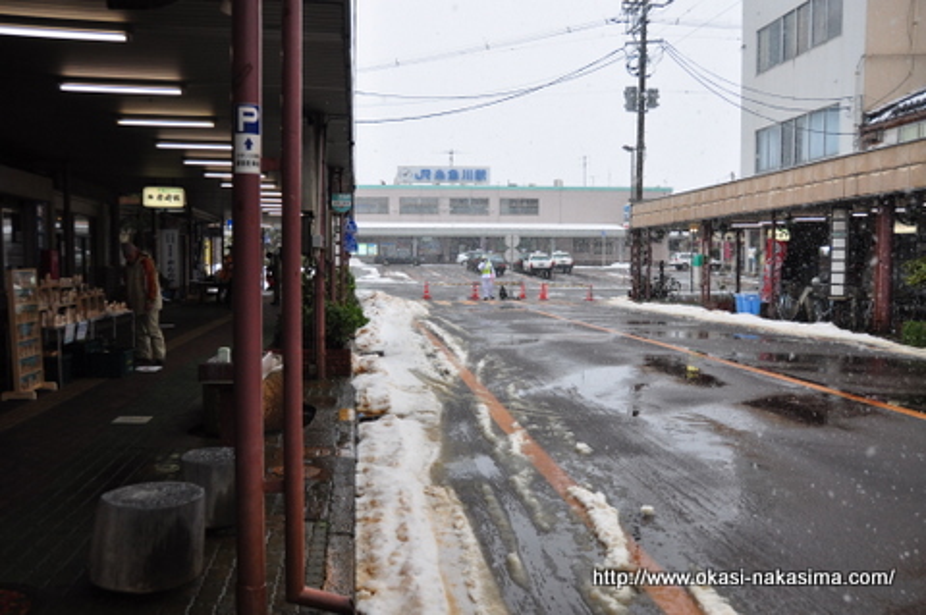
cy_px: 308
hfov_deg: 57.3
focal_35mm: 33
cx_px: 463
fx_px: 848
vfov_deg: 39.9
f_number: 3.8
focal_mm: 22
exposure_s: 1/400
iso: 640
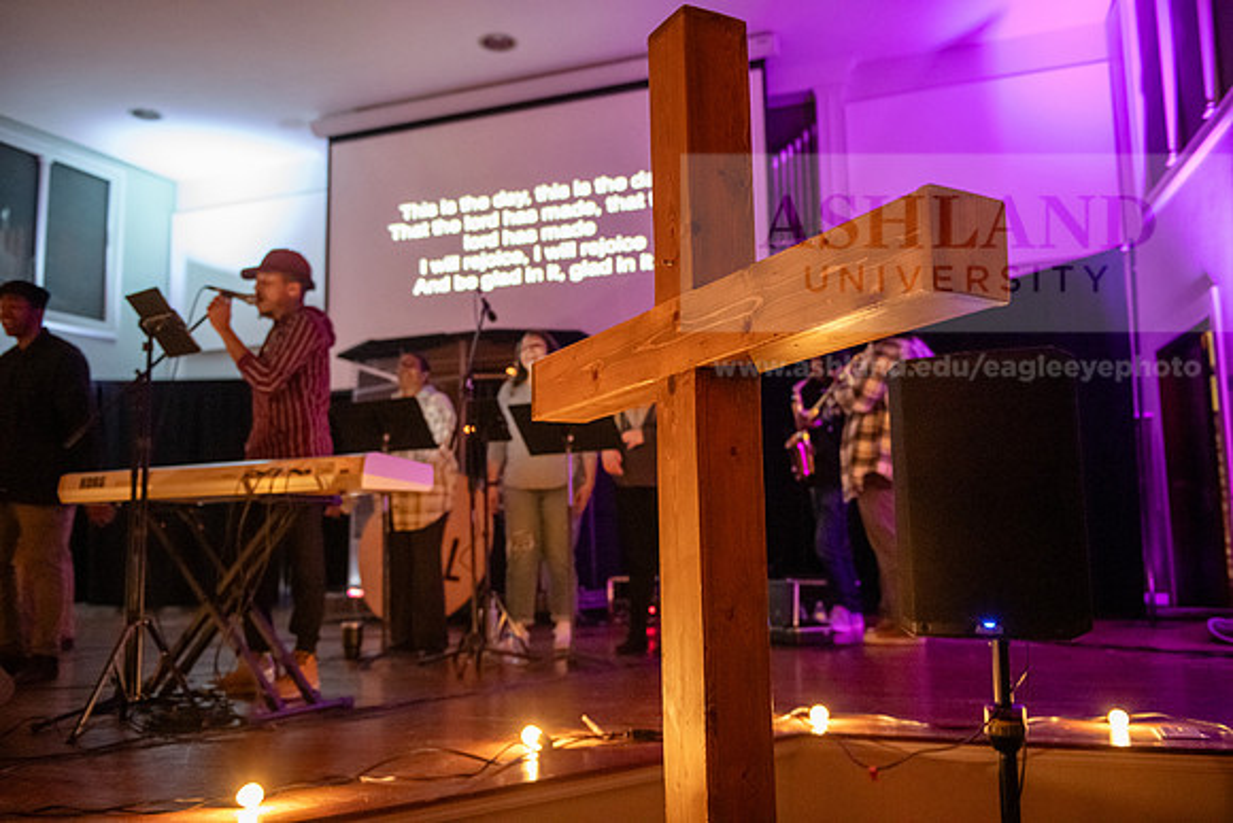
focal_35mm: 32
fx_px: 1096
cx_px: 616
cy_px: 412
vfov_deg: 41.1
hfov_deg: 58.7
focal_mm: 32
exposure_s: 1/50
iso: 8000
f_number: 2.8
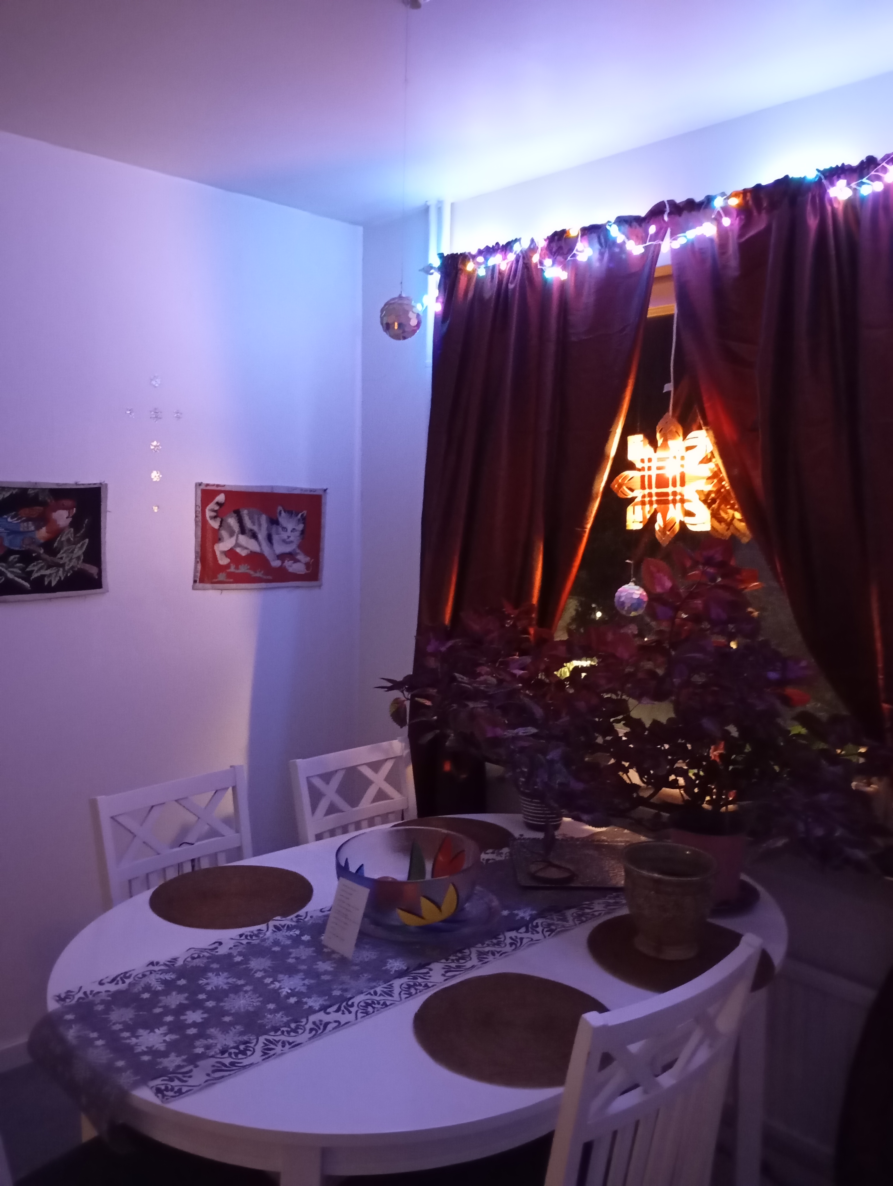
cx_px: 446
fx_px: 961
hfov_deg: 49.9
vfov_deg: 63.4
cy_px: 593
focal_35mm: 28
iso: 8187
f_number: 1.8
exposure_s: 1/14.3
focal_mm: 4.27
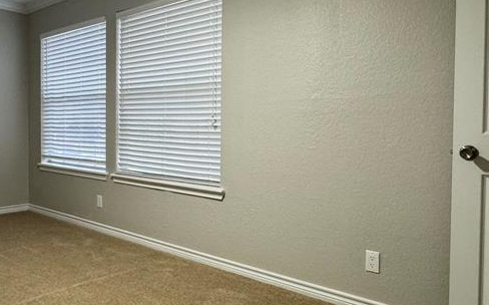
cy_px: 141
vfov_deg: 40.5
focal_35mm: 31
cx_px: 170
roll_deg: -0.6
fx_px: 413
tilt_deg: -2.1
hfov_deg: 60.0
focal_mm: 2.22
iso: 320
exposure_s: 1/60
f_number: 2.2
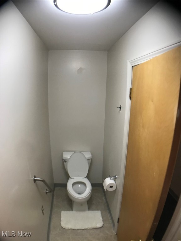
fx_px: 195
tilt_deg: -11.6
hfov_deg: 49.7
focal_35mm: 28
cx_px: 90
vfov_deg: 63.4
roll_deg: -1.7
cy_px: 120
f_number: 1.8
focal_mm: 3.99
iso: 20
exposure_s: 1/30
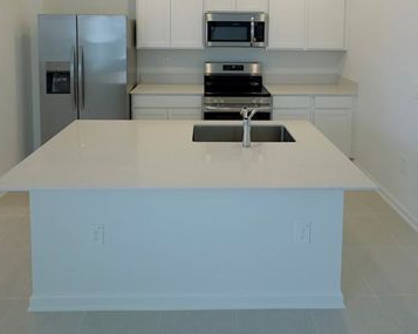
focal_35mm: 27
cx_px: 213
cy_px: 47
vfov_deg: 48.7
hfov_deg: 64.1
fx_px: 334
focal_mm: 2.22
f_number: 2.2
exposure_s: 1/120
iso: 64
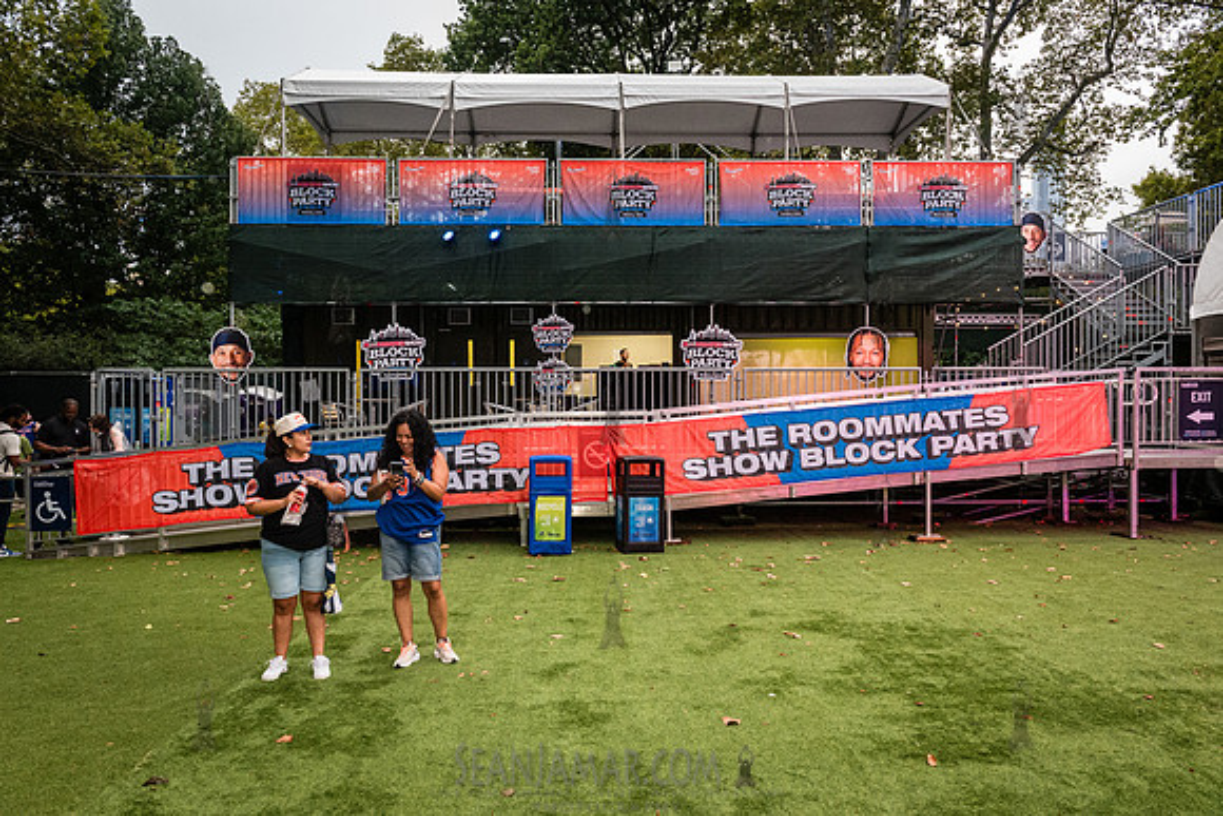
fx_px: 928
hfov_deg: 66.8
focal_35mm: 27
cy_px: 408
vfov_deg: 47.5
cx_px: 612
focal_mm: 27
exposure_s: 1/200
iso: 5000
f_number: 5.6
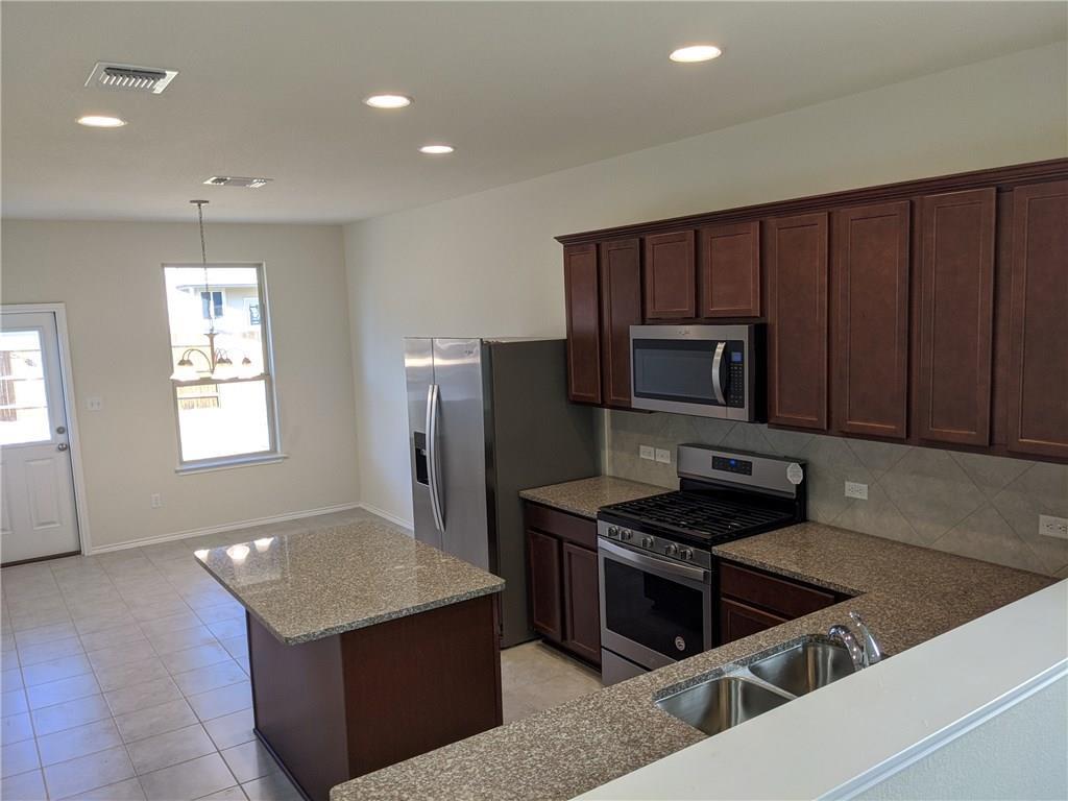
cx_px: 534
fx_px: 833
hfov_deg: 65.3
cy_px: 400
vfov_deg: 51.4
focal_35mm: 27
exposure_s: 1/132
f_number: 1.73
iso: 64
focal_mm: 4.38
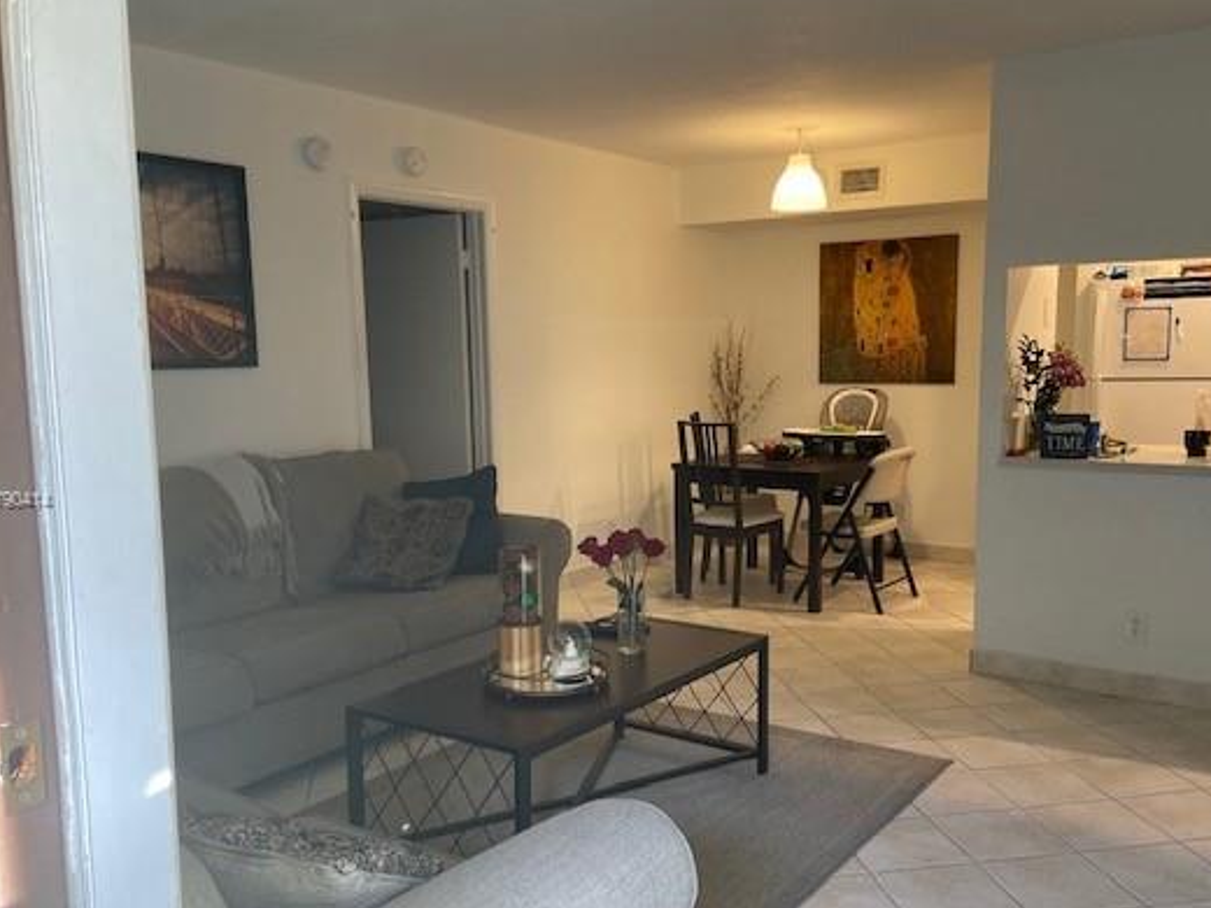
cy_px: 501
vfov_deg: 44.1
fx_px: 1119
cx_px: 652
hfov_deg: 56.8
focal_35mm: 32
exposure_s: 1/60
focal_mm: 4.25
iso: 160
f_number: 1.8
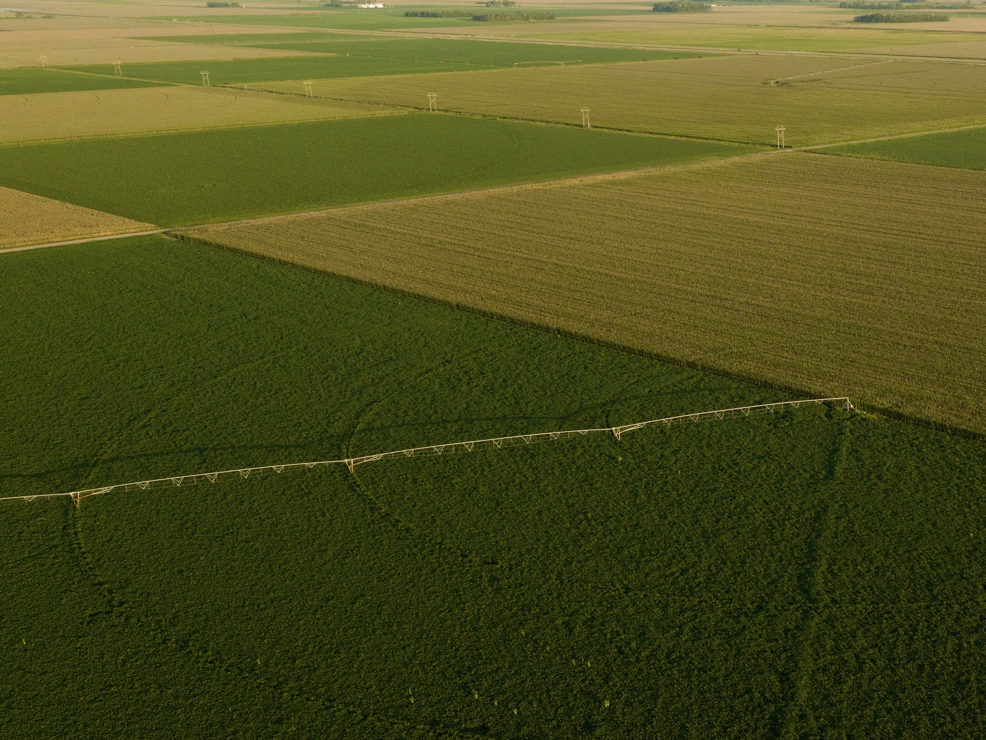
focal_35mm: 48
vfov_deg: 30.0
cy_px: 518
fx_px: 1367
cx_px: 863
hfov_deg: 37.4
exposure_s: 1/120
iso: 100
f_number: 5
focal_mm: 10.26
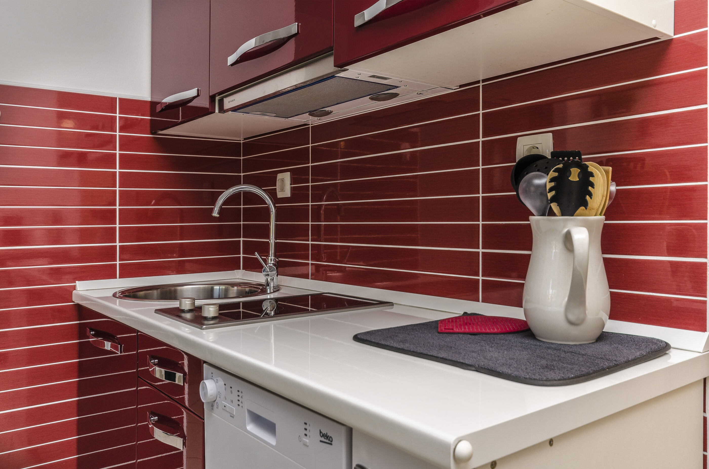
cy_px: 234
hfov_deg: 62.0
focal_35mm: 30
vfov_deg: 43.4
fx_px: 590
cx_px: 354
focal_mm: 20
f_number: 7.1
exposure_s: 1/60
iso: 160
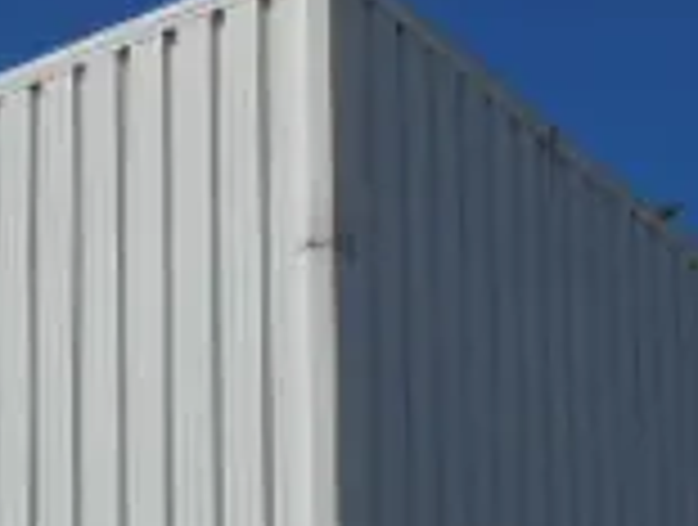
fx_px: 2082
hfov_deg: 19.0
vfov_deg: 13.0
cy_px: 953
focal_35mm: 103
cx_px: 234
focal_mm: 4.5
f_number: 7
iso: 125
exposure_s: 1/800
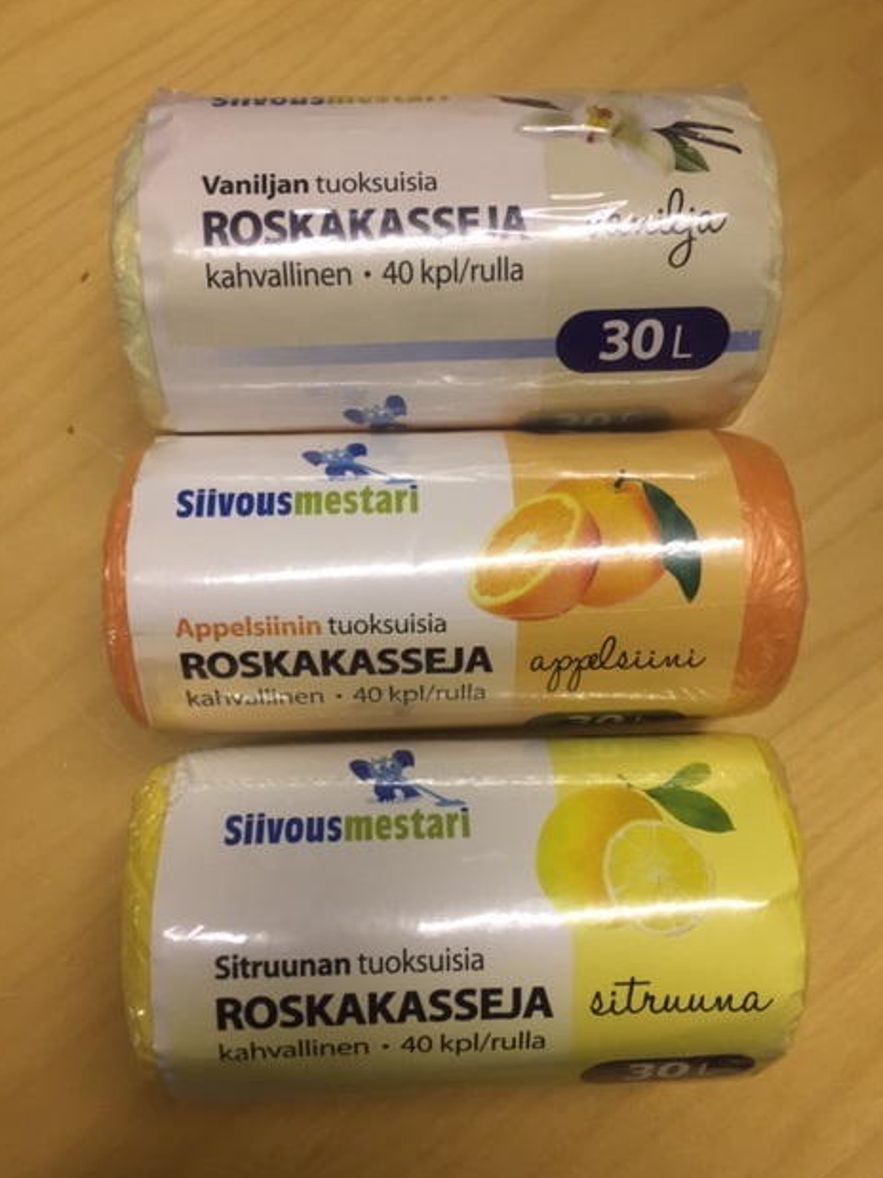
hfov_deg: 46.8
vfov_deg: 60.0
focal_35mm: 30
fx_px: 1021
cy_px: 596
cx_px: 447
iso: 80
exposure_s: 1/33
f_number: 2.2
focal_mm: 4.15
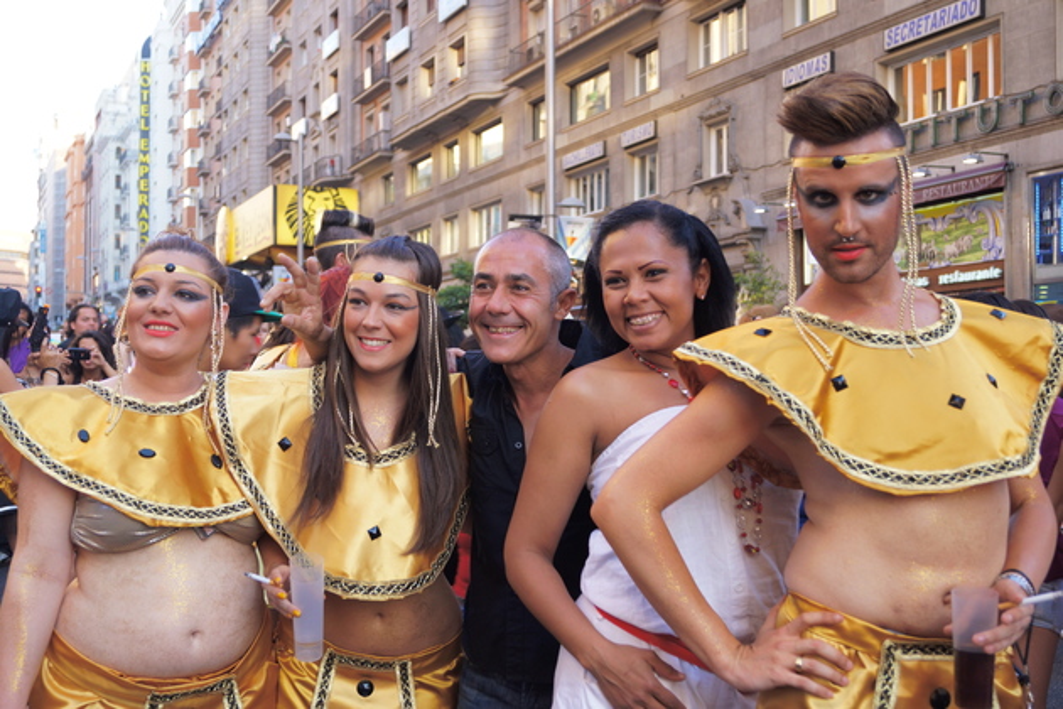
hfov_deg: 46.4
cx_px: 532
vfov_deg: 31.9
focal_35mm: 42
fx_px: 1240
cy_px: 354
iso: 200
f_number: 4.5
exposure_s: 1/60
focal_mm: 28
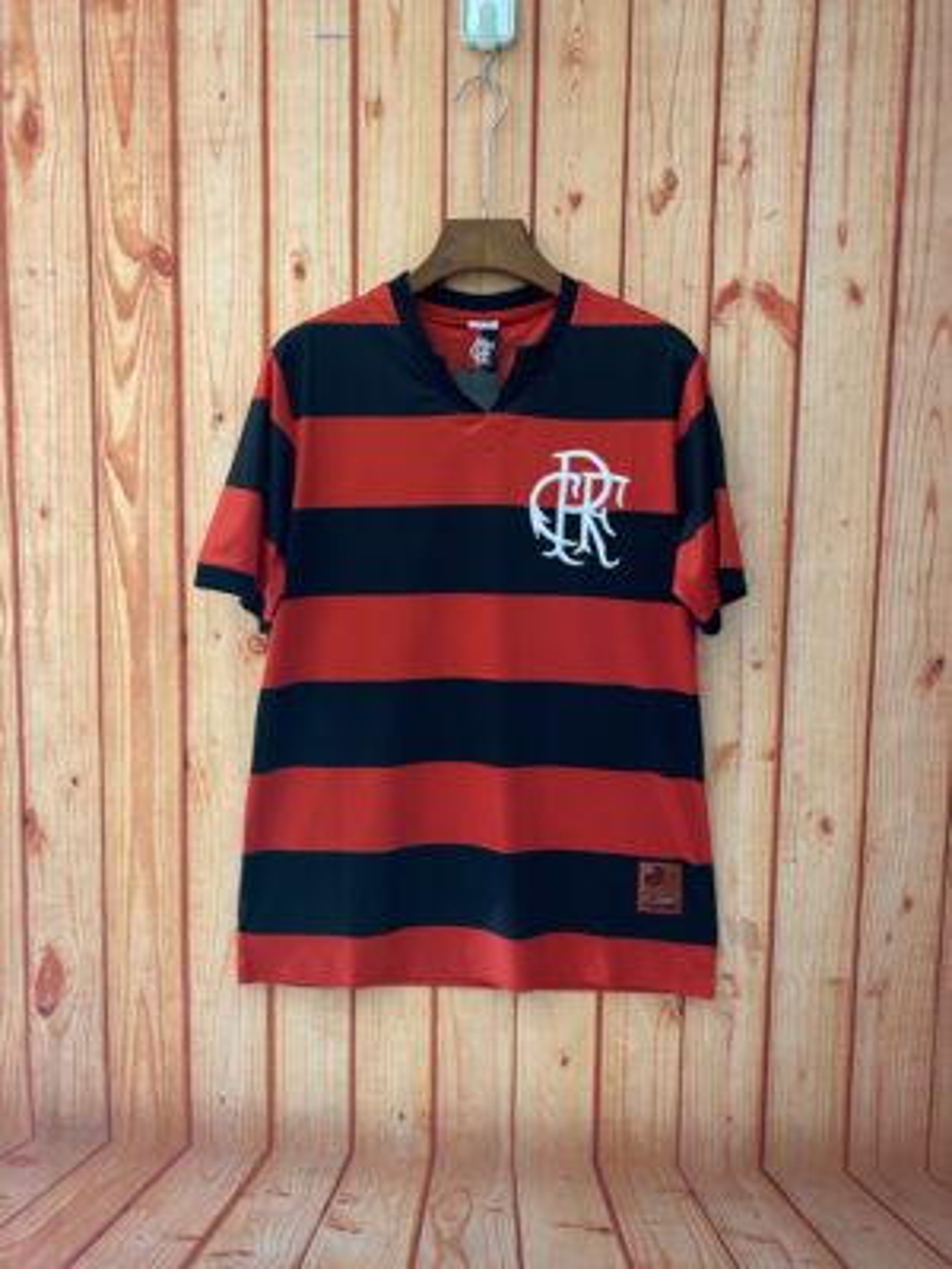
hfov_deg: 53.1
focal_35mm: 26
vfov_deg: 67.3
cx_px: 476
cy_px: 634
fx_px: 953
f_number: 1.8
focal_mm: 4.25
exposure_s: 1/60
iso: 500
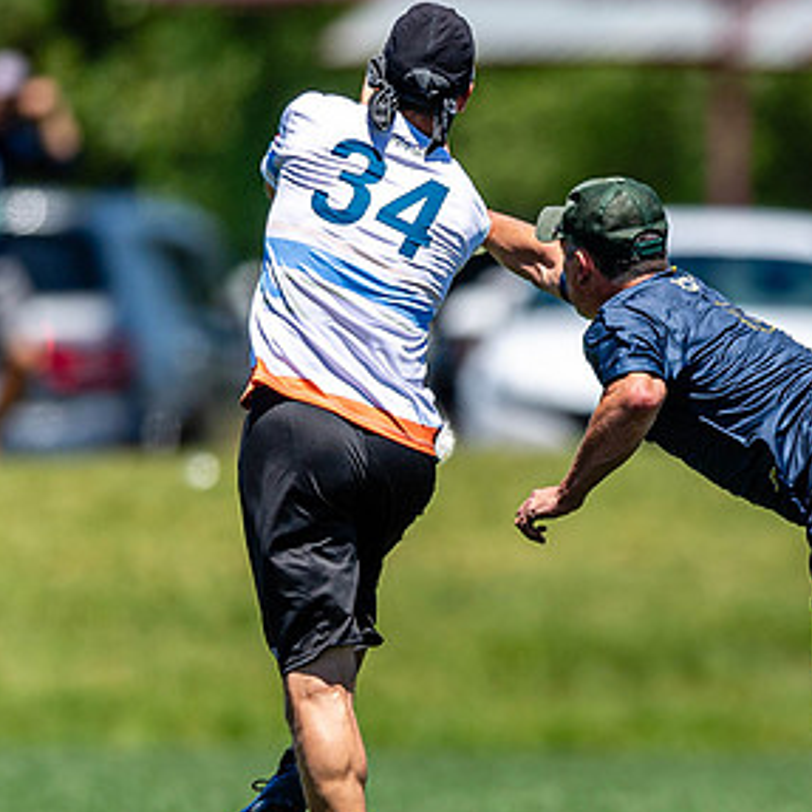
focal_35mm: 1257
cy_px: 590
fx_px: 33359
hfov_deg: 1.4
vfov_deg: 1.4
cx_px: 853
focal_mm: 400
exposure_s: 1/2500
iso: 100
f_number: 2.8
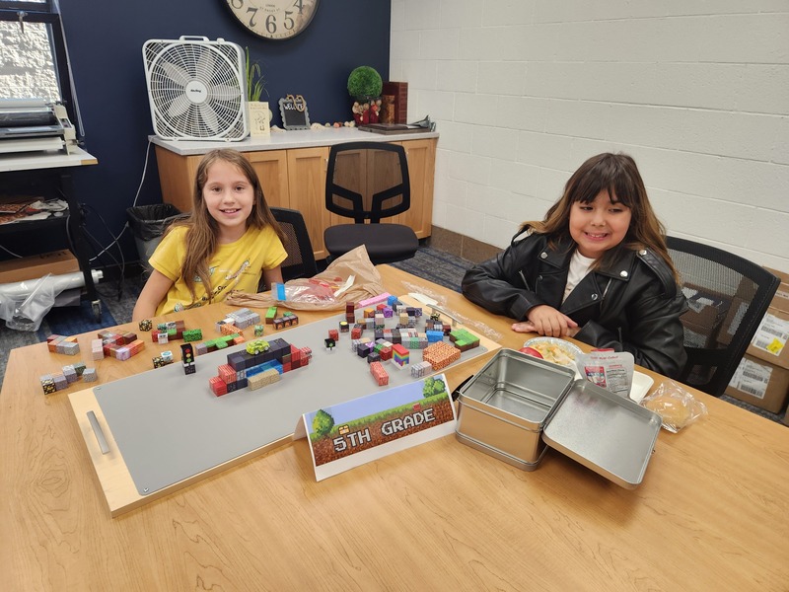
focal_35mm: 23
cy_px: 296
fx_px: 524
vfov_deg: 58.9
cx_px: 394
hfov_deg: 73.9
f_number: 1.8
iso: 200
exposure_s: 1/180
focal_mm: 5.4
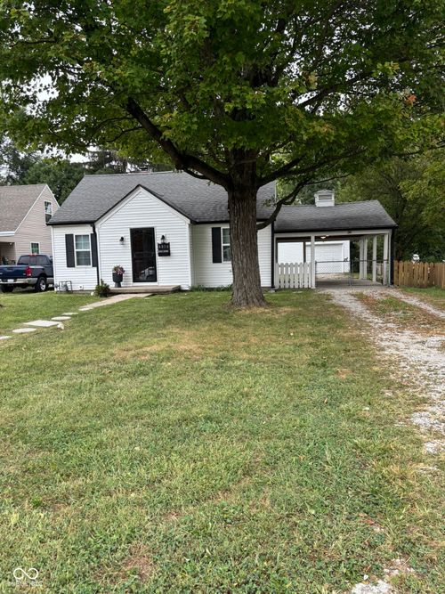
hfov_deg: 53.0
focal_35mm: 26
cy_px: 297
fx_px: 446
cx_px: 222
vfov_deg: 67.3
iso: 50
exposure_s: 1/553
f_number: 1.6
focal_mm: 5.96
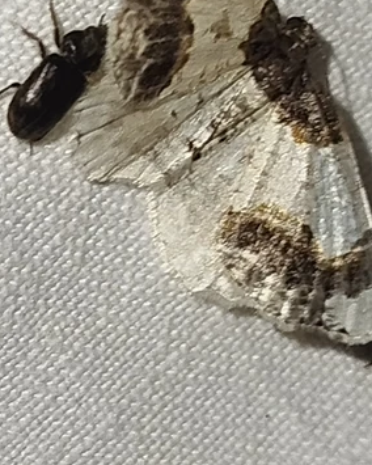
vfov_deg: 9.4
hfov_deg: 7.5
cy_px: 174
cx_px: 207
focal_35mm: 206
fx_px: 2835
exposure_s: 1/50
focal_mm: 5.31
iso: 80
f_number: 1.7
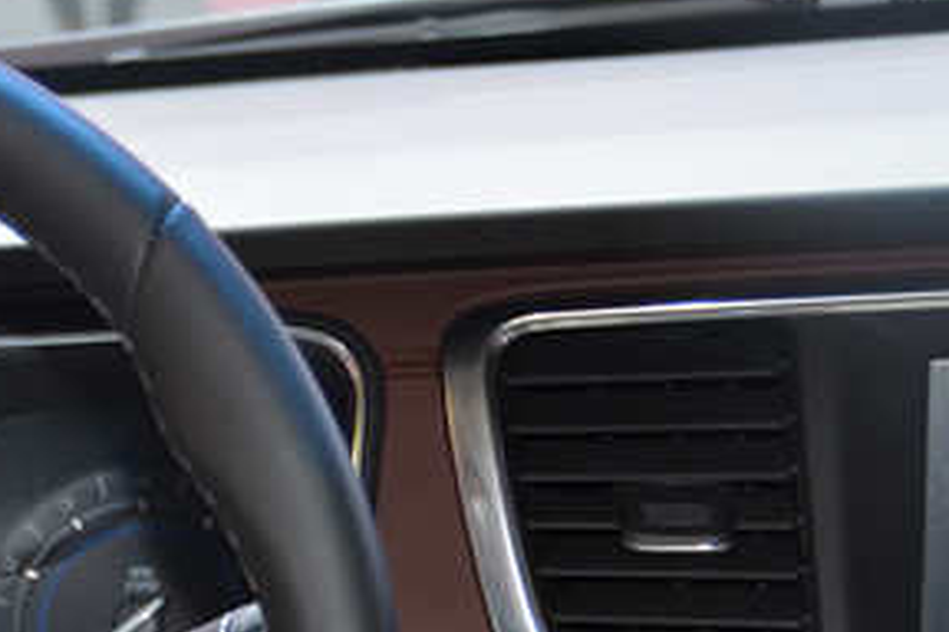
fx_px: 3506
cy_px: 795
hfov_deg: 14.7
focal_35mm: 133
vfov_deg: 10.1
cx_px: -336
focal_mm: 32
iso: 400
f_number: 4.2
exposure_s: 1/60
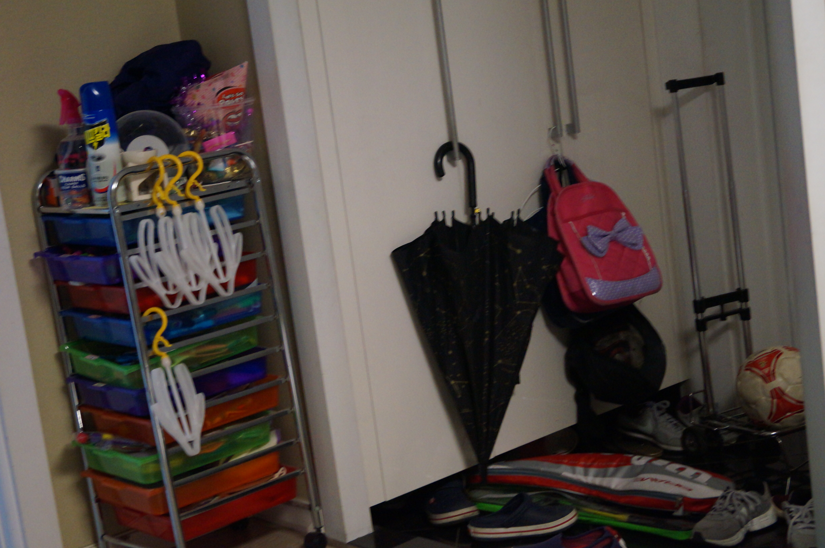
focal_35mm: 68
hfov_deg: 29.9
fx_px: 1545
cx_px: 412
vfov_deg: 20.1
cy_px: 274
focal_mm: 45
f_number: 5.6
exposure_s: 1/80
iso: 2500
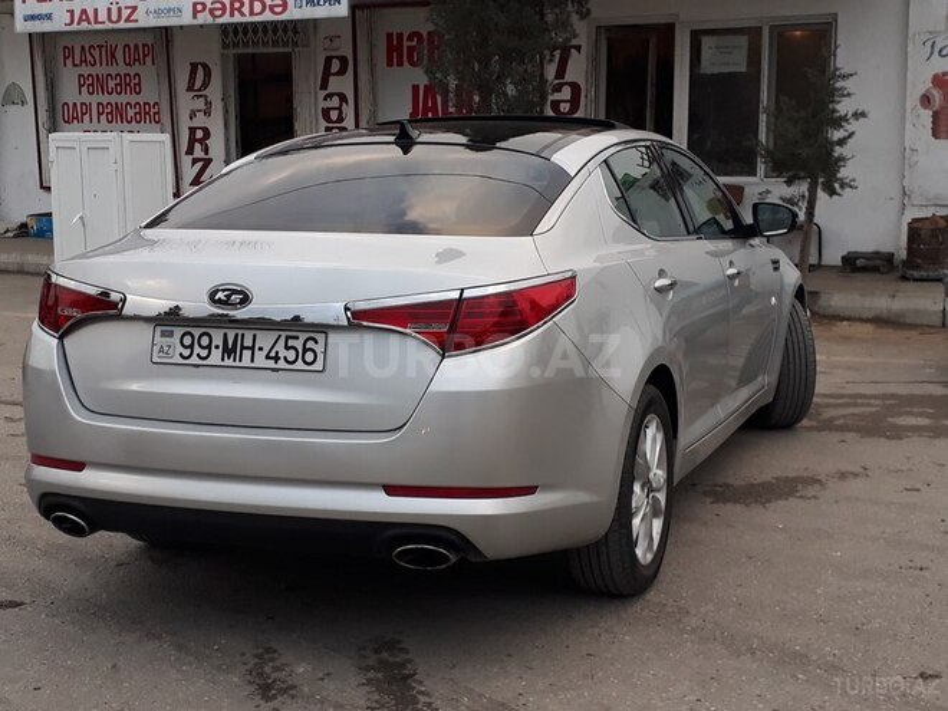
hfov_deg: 65.3
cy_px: 356
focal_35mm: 27
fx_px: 739
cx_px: 474
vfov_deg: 51.4
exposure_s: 1/108
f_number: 1.9
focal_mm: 3.6
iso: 40
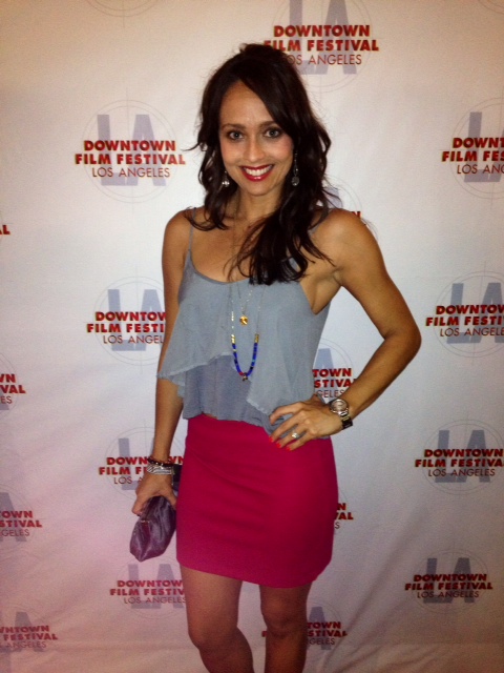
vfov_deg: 52.6
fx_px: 679
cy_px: 336
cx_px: 252
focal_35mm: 35
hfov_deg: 40.7
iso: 200
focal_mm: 4.28
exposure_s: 1/16
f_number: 2.4
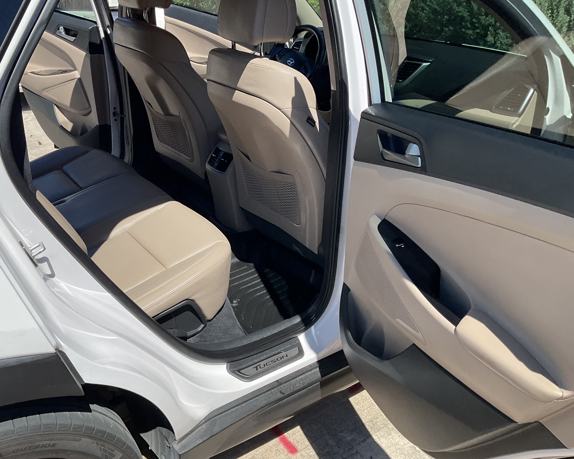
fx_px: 544
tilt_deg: -23.8
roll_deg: -1.1
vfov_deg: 45.8
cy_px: 225
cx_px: 254
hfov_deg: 55.5
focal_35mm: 32
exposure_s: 1/1577
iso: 16
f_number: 1.8
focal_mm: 3
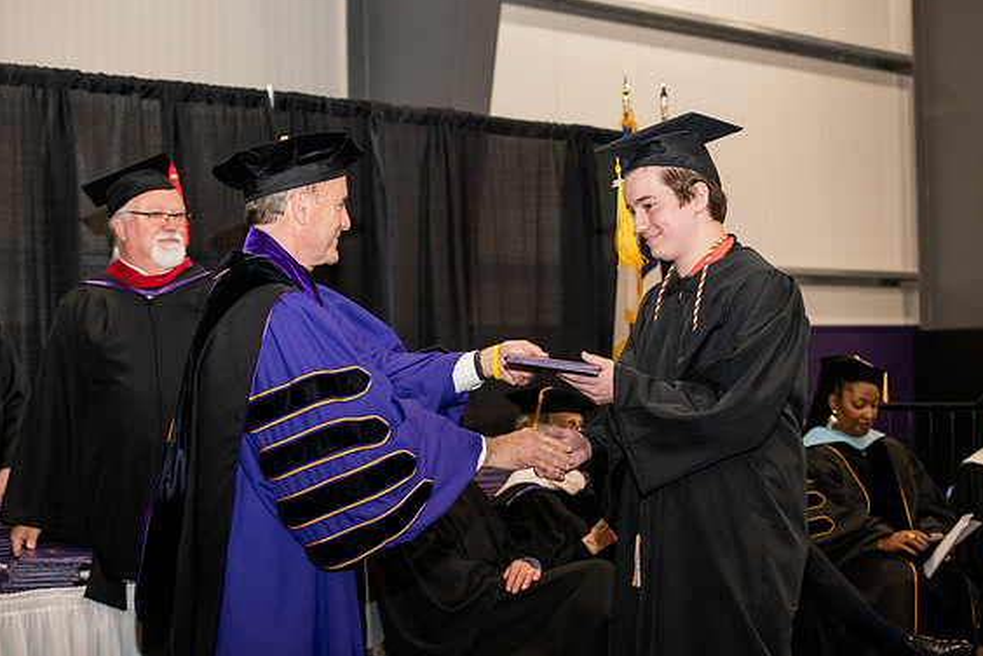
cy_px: 324
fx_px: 1966
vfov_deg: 18.9
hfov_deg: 28.1
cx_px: 500
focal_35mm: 72
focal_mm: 70
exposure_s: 1/200
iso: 2000
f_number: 5
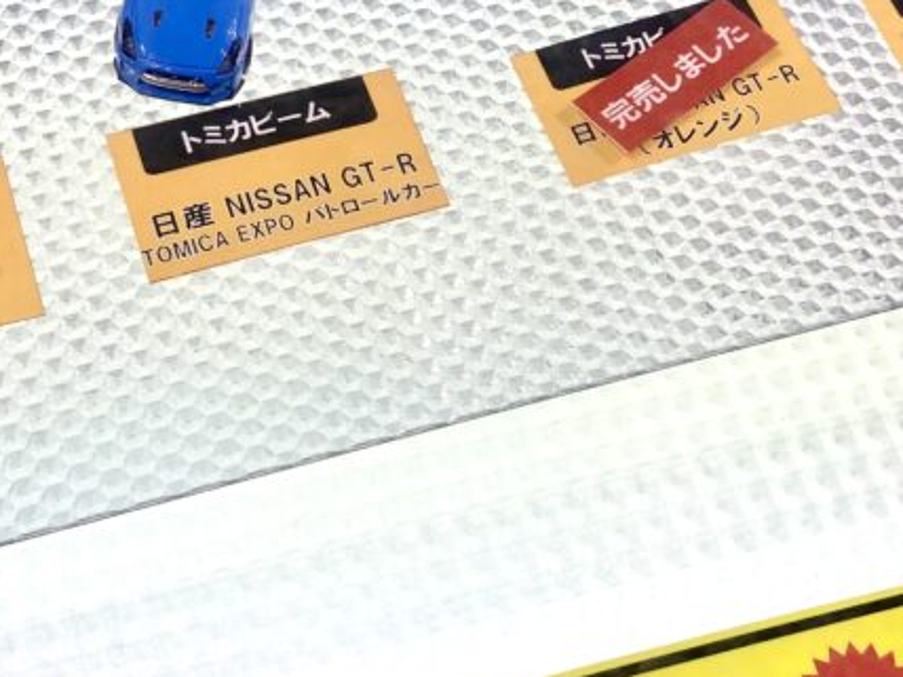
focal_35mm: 67
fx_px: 1748
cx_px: 464
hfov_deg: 29.0
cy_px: 266
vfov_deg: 21.9
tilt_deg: -59.2
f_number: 1.8
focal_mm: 3.99
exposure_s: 1/141
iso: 20
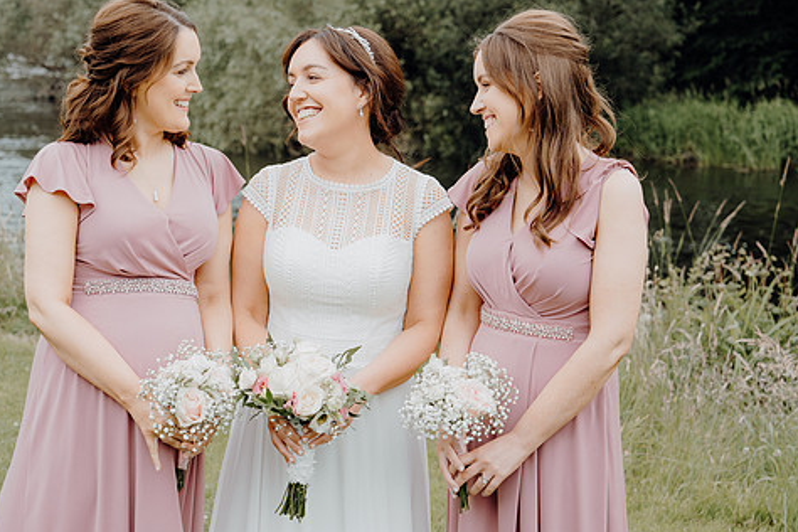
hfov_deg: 28.4
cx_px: 330
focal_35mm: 71
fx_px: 1574
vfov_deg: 19.2
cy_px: 270
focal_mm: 58
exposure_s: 1/200
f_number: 5
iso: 125
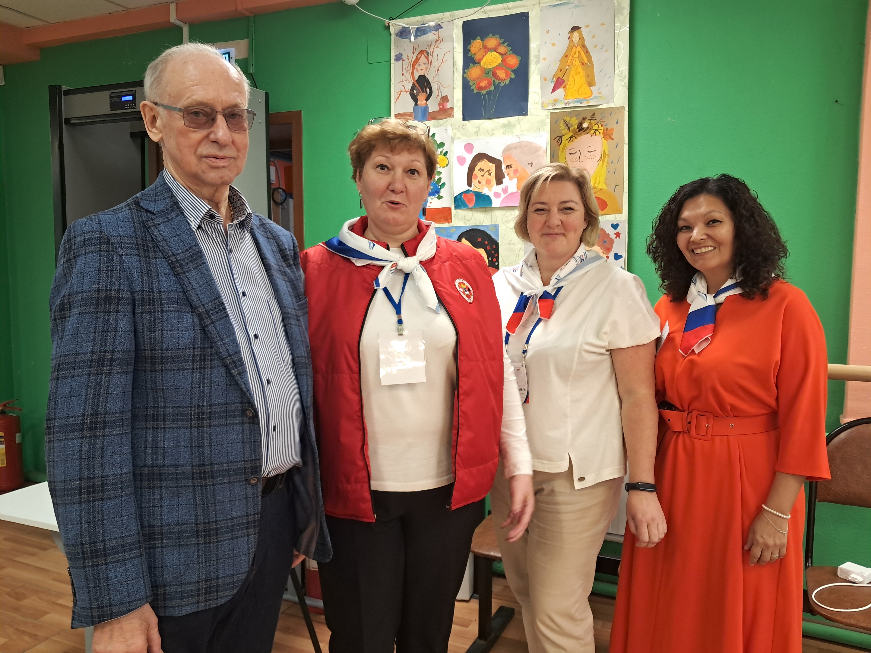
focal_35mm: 27
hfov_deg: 65.3
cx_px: 436
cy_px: 326
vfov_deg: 51.4
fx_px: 679
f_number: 1.8
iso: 250
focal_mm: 4
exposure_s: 1/50
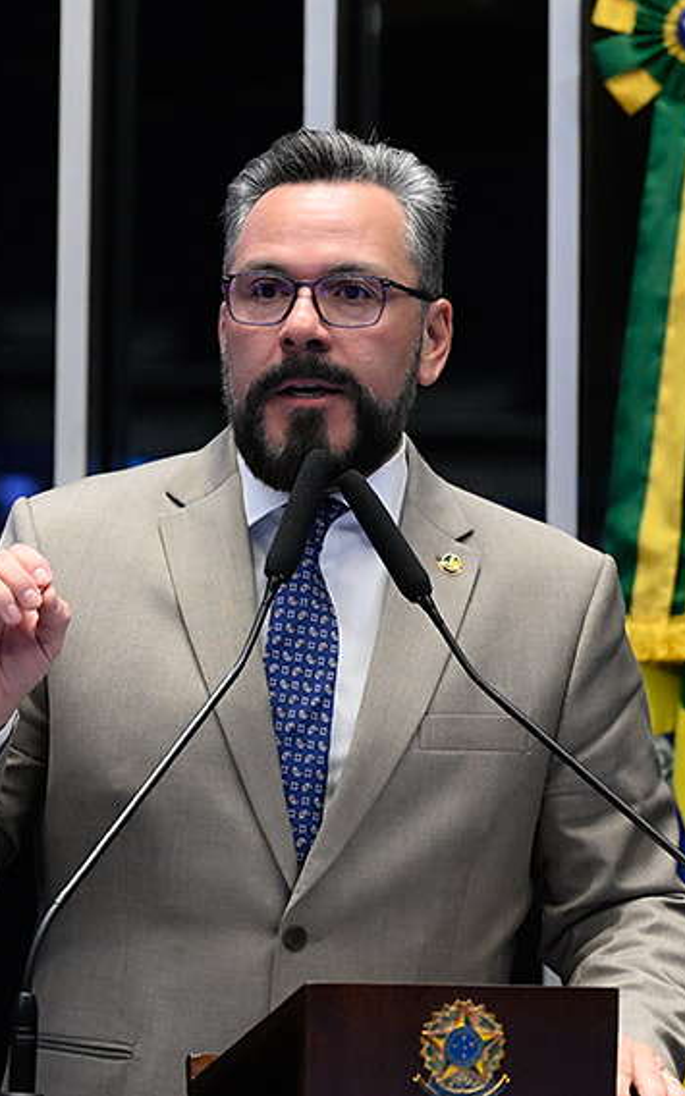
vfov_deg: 11.3
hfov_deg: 7.1
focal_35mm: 185
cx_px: 448
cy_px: 548
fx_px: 5526
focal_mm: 120
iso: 6400
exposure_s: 1/200
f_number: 4
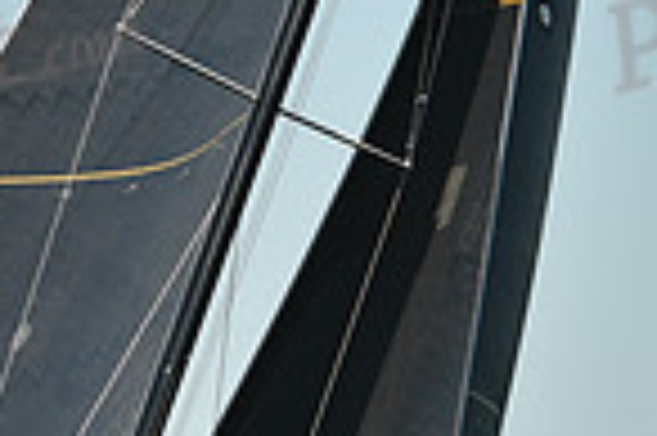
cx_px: 378
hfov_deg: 2.5
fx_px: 15203
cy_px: 272
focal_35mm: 834
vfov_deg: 1.6
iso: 250
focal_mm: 210
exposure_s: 1/1250
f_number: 6.3
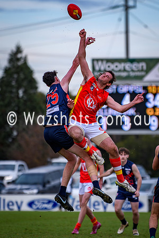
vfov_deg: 4.4
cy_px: 121
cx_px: 99
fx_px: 3105
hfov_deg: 2.9
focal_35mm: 469
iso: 140
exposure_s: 1/1600
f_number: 2.8
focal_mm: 200
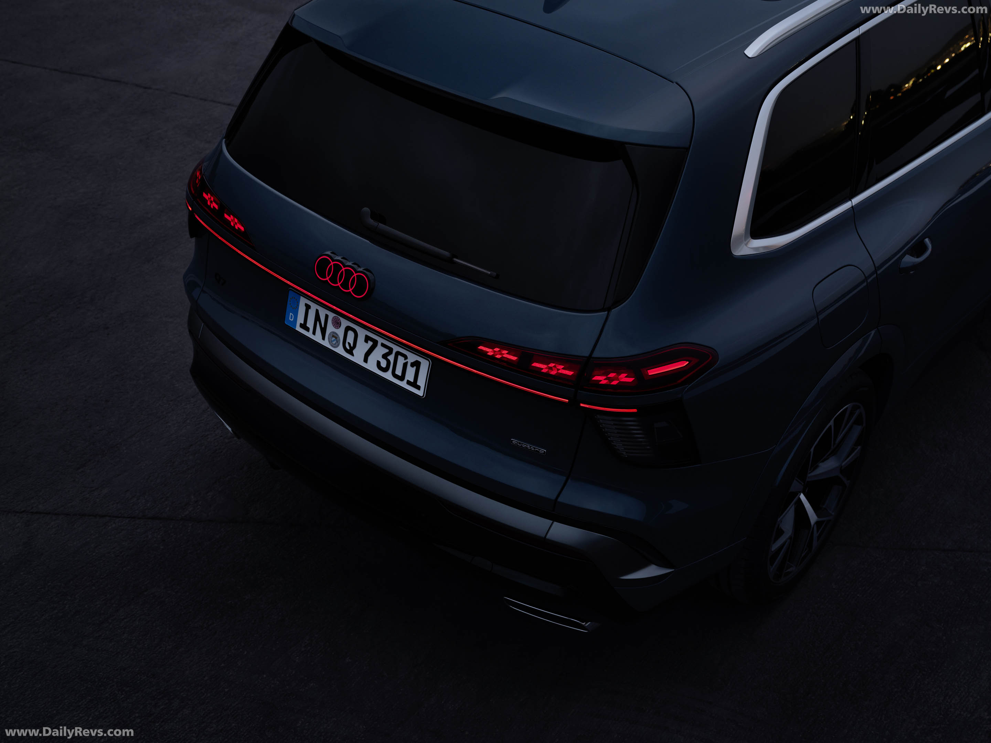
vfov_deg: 32.2
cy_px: 372
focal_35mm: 45
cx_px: 496
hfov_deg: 42.1
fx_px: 1288
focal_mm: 57.5
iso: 400
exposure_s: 1/50
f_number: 5.6
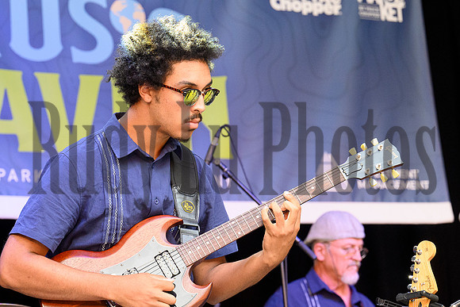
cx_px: 230
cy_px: 154
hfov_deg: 11.9
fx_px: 2198
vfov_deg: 8.0
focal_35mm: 172
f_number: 5.6
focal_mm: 115
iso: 4000
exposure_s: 1/250
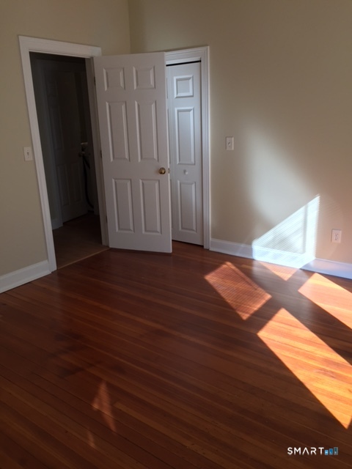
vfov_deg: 61.7
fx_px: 393
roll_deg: +2.0
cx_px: 176
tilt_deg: -17.6
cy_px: 234
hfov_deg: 48.2
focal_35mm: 29
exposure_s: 1/120
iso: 40
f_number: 2.2
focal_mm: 4.15
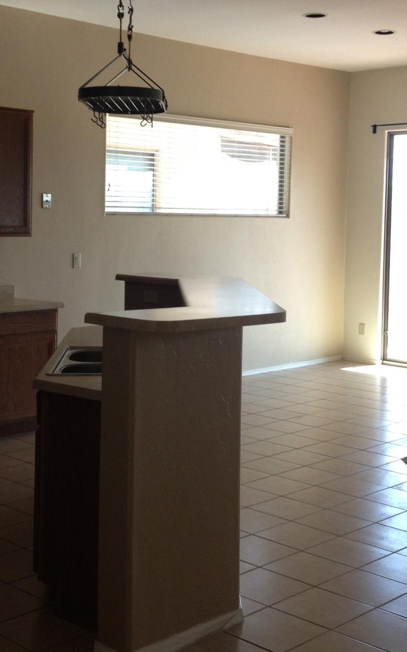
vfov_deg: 34.4
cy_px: 261
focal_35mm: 59
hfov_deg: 22.0
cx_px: 180
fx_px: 1047
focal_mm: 4.28
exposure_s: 1/143
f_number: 2.4
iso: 80
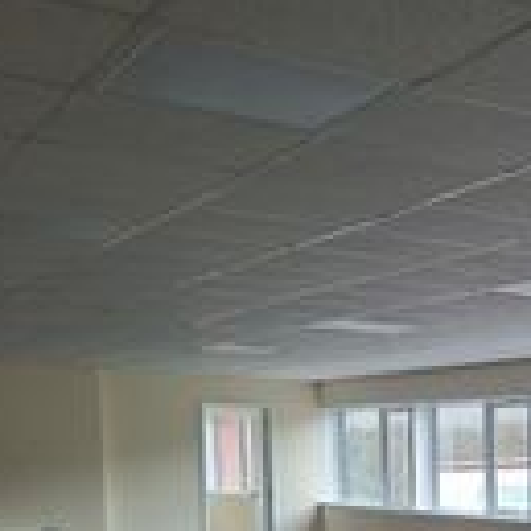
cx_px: 663
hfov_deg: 24.4
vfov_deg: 25.2
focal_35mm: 63
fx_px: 1093
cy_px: 597
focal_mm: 5.54
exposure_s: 1/100
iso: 250
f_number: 1.8
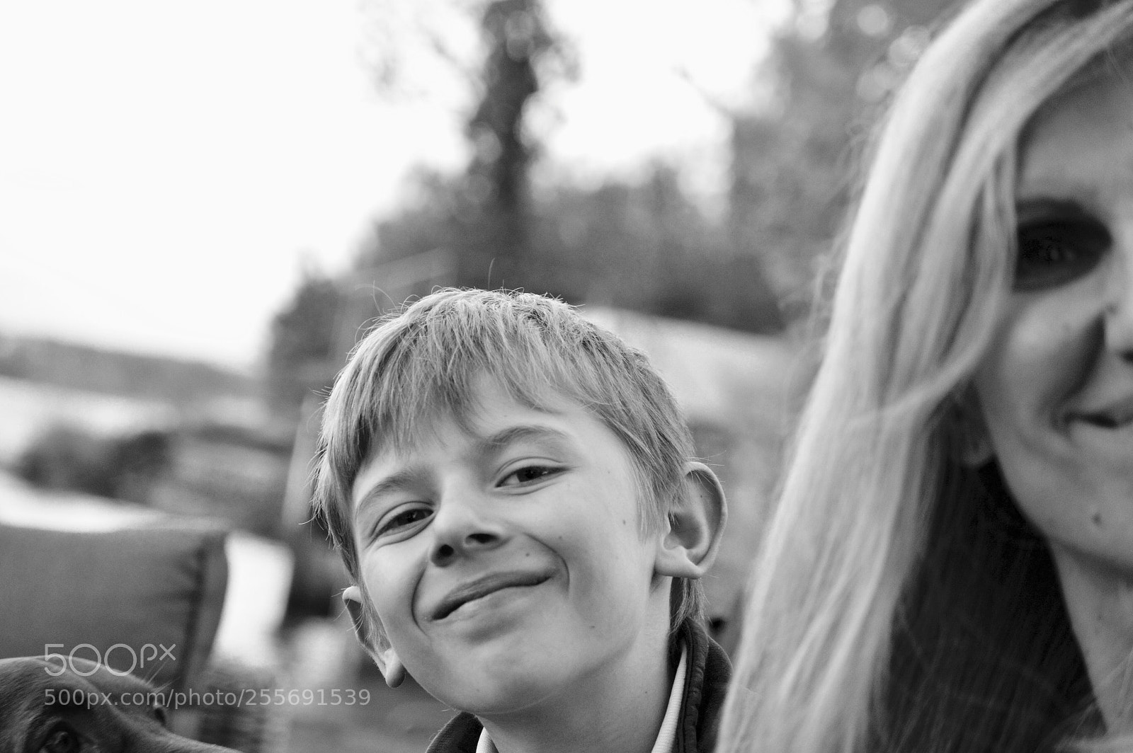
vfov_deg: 16.5
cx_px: 566
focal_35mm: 82
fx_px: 2594
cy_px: 376
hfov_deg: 24.6
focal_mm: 55
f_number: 4
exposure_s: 1/100
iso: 1000
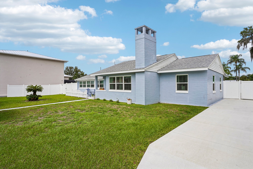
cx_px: 126
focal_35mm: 19
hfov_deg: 86.9
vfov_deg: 64.5
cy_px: 84
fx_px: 134
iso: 100
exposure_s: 1/50
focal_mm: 19
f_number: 20
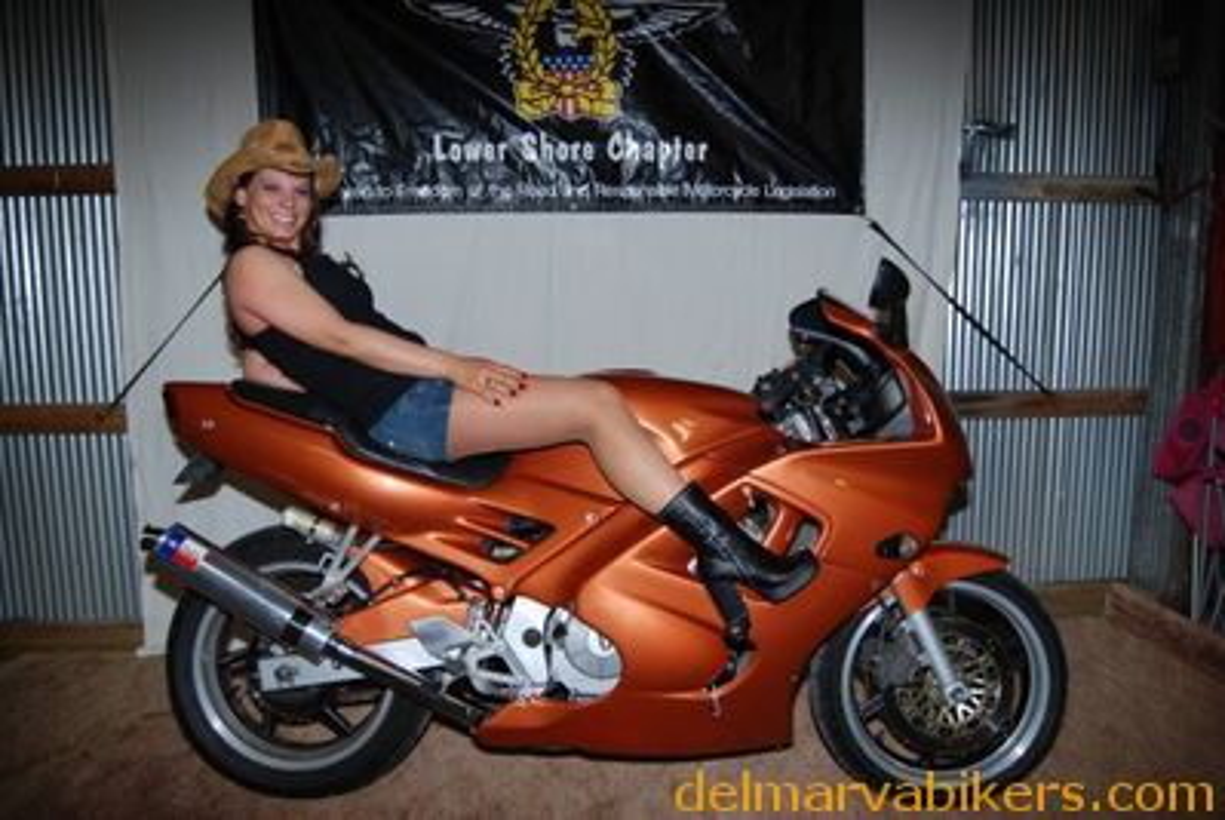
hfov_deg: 67.3
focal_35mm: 27
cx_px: 612
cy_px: 410
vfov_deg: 48.0
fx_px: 920
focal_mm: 18
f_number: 4
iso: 200
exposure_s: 1/60
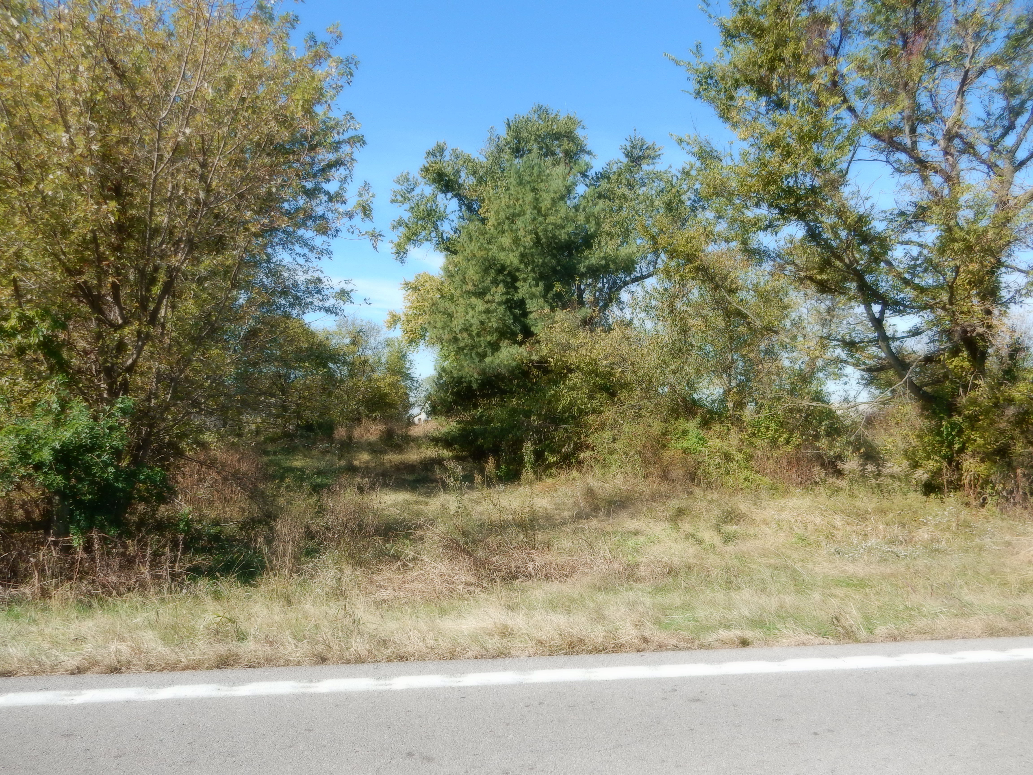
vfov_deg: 54.9
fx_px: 746
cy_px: 388
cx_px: 516
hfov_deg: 69.4
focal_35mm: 25
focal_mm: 4.5
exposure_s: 1/800
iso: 125
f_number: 3.7
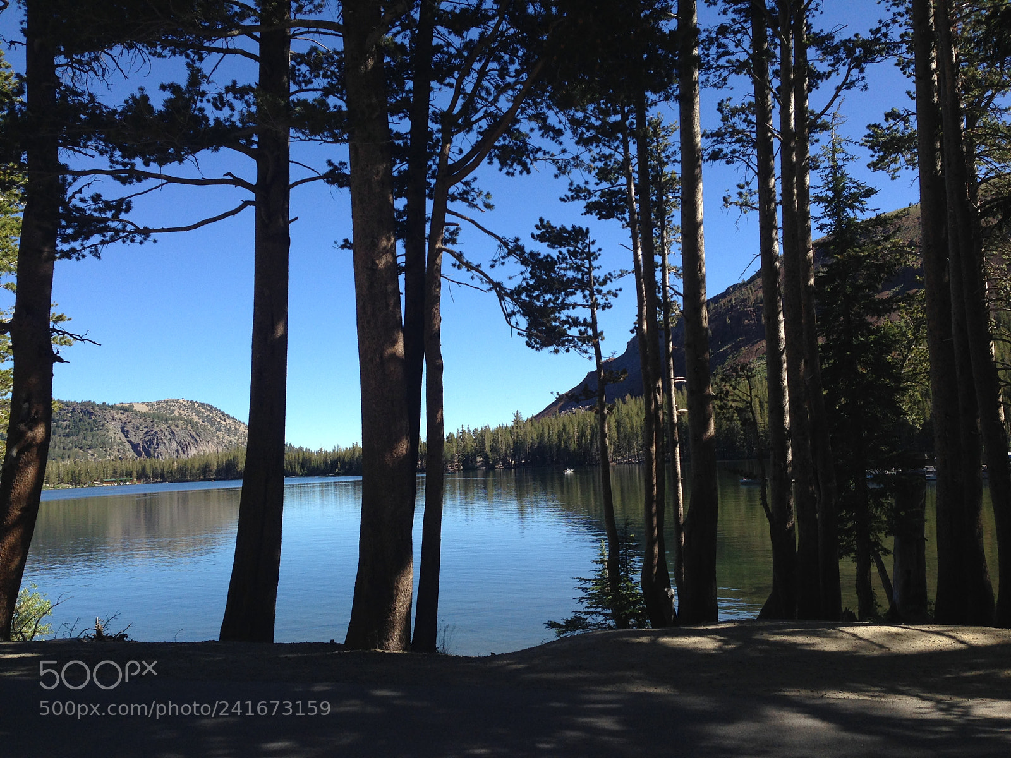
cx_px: 506
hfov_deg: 55.4
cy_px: 379
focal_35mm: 33
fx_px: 964
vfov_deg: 42.9
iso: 50
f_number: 2.4
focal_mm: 4.12
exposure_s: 1/951
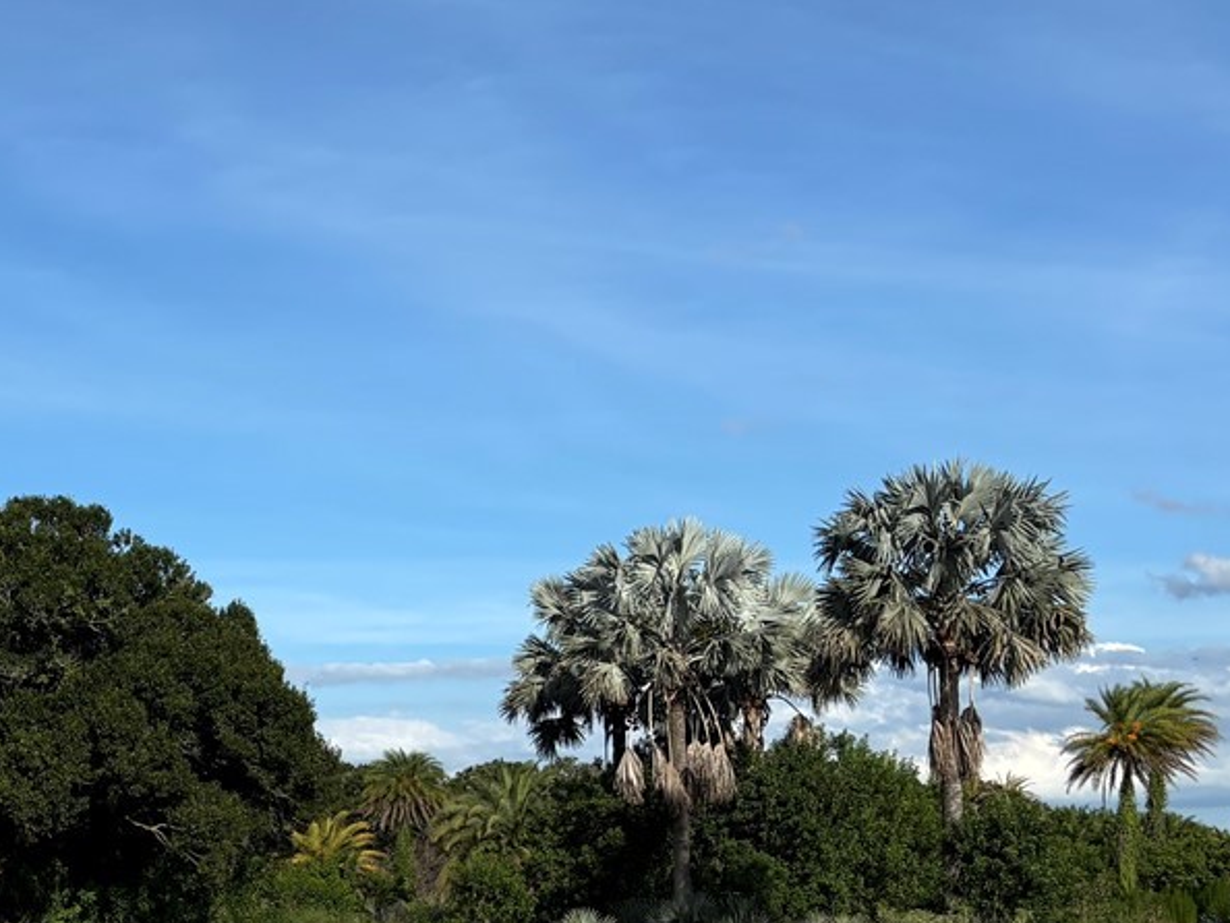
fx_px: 2488
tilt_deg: +3.6
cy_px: 689
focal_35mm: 70
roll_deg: +1.3
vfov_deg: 20.9
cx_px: -108
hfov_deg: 25.8
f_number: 1.6
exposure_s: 1/4082
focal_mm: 5.96
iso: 50
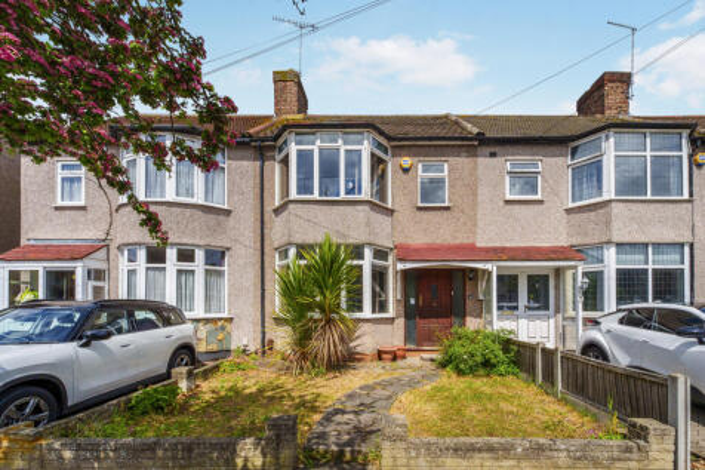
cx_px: 352
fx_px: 274
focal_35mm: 14
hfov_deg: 104.3
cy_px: 235
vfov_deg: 81.2
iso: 800
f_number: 11
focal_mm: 14
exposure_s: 1/1600
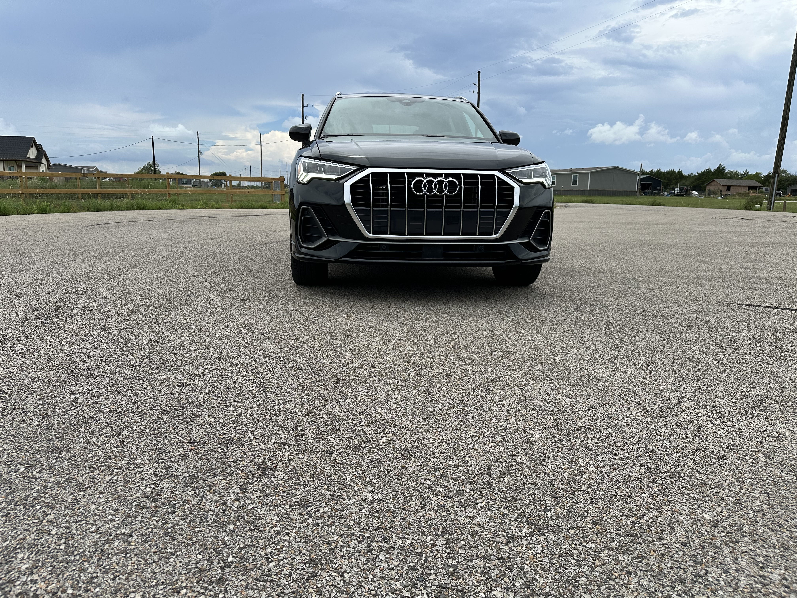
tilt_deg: -9.4
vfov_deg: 56.8
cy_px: 299
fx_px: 553
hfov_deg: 71.6
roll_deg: -1.0
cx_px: 398
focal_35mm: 24
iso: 80
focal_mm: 6.86
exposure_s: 1/4545
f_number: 1.78
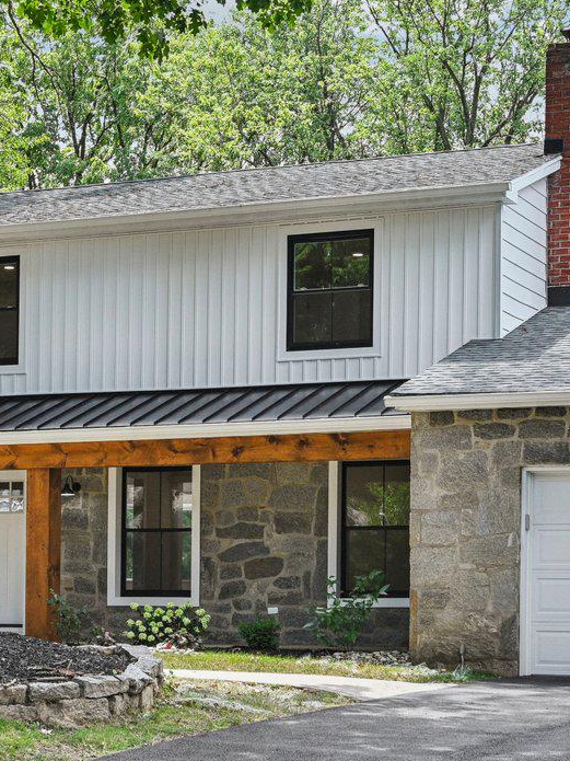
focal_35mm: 85
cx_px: 221
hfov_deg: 17.3
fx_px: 1867
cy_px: 297
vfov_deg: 23.0
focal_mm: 30
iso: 400
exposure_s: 1/250
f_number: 8
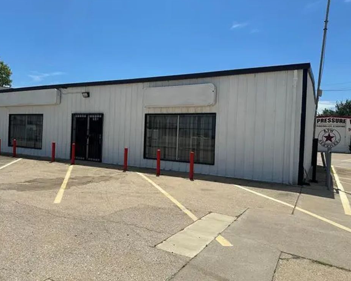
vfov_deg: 54.9
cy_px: 136
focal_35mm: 26
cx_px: 161
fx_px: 270
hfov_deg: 65.9
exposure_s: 1/8929
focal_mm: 6.86
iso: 80
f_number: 1.78
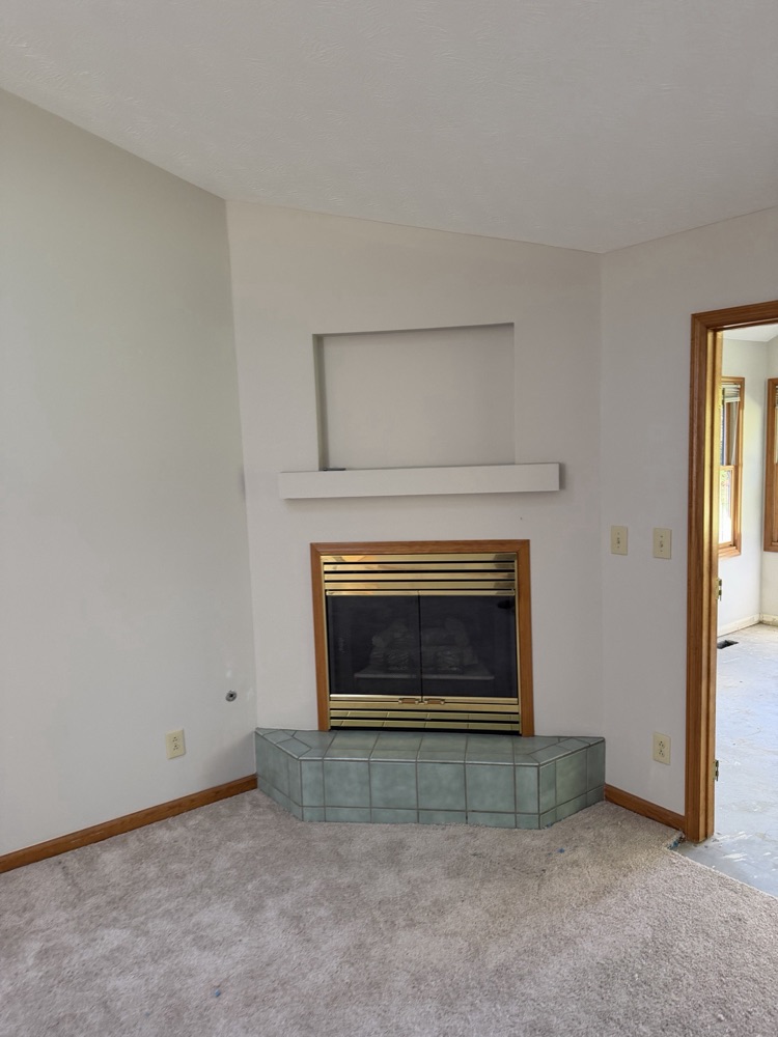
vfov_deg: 71.6
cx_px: 389
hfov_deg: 56.8
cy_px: 518
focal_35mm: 24
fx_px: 719
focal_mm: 6.76
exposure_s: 1/60
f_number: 1.78
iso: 160
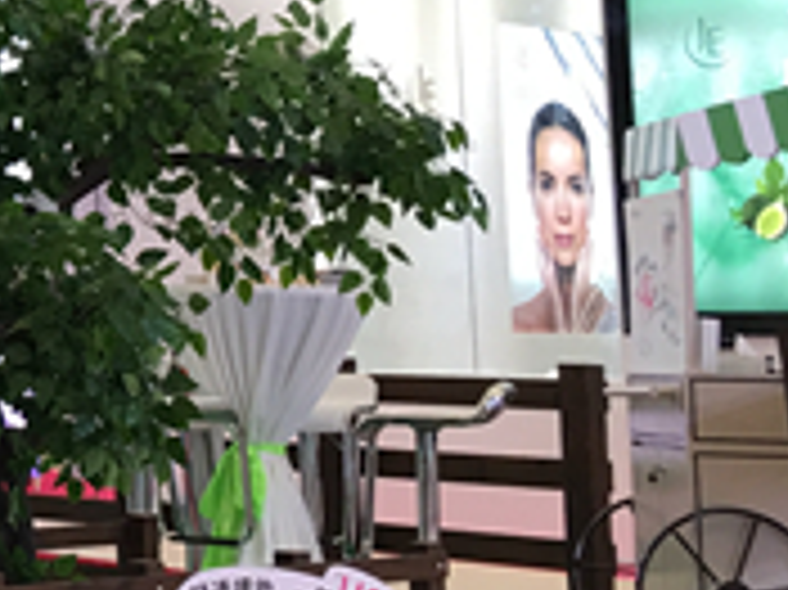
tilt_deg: +7.9
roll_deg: -0.2
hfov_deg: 16.8
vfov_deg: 13.9
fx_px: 2389
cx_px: -441
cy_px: 5
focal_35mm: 105
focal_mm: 4.15
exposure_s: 1/33
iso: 40
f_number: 2.2
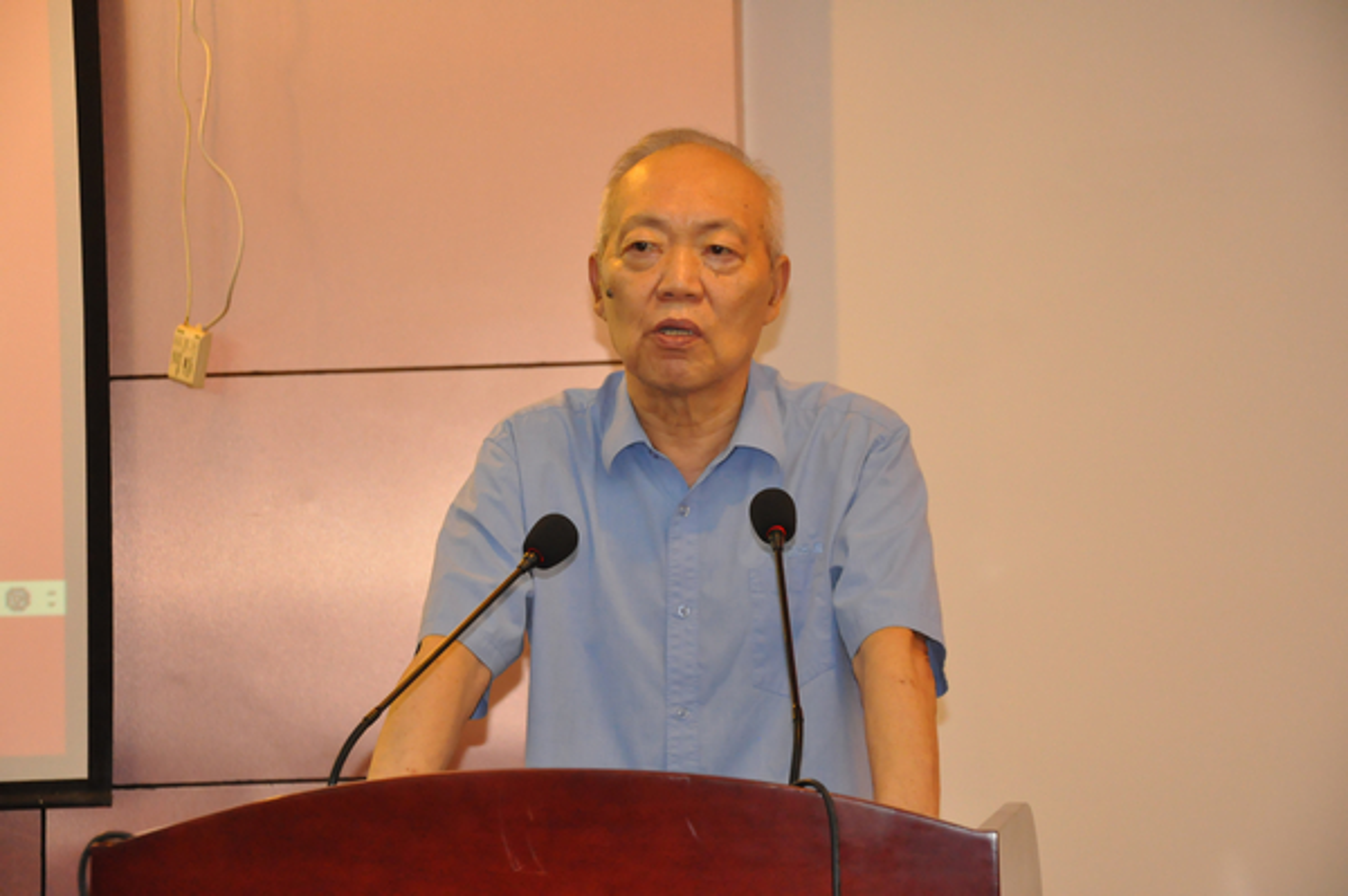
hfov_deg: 19.5
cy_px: 448
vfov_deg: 13.0
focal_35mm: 105
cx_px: 674
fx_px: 3928
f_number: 5.3
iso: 2000
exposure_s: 1/60
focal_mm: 70
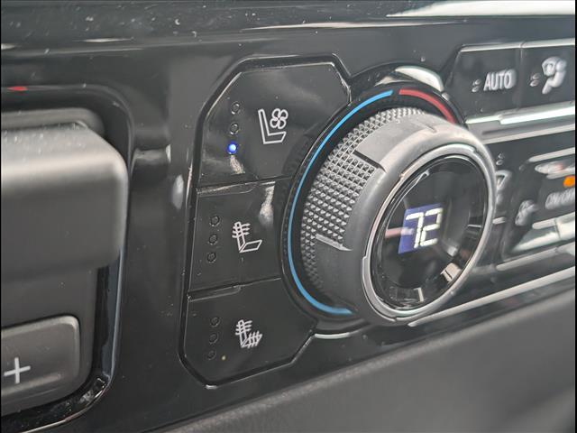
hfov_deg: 38.9
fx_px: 817
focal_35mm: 49
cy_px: 216
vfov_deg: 29.7
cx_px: 288
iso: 387
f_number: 1.68
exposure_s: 1/87.7
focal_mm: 6.9
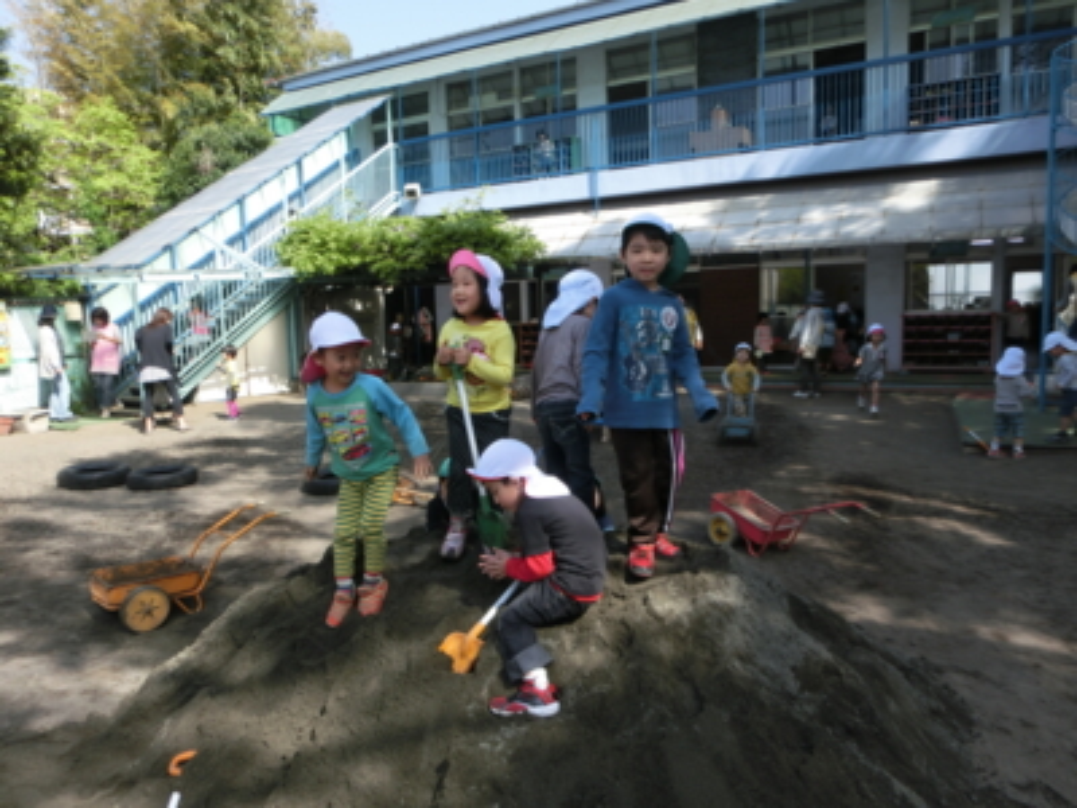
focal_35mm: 24
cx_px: 538
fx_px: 747
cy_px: 404
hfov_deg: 71.6
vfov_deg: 56.8
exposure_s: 1/500
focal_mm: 4.24
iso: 80
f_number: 3
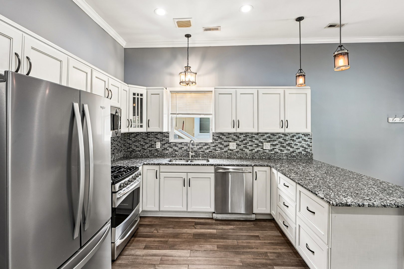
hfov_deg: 96.7
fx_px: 180
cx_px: 202
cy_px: 134
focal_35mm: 16
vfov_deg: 73.7
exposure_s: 1/20
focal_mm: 16
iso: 400
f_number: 13
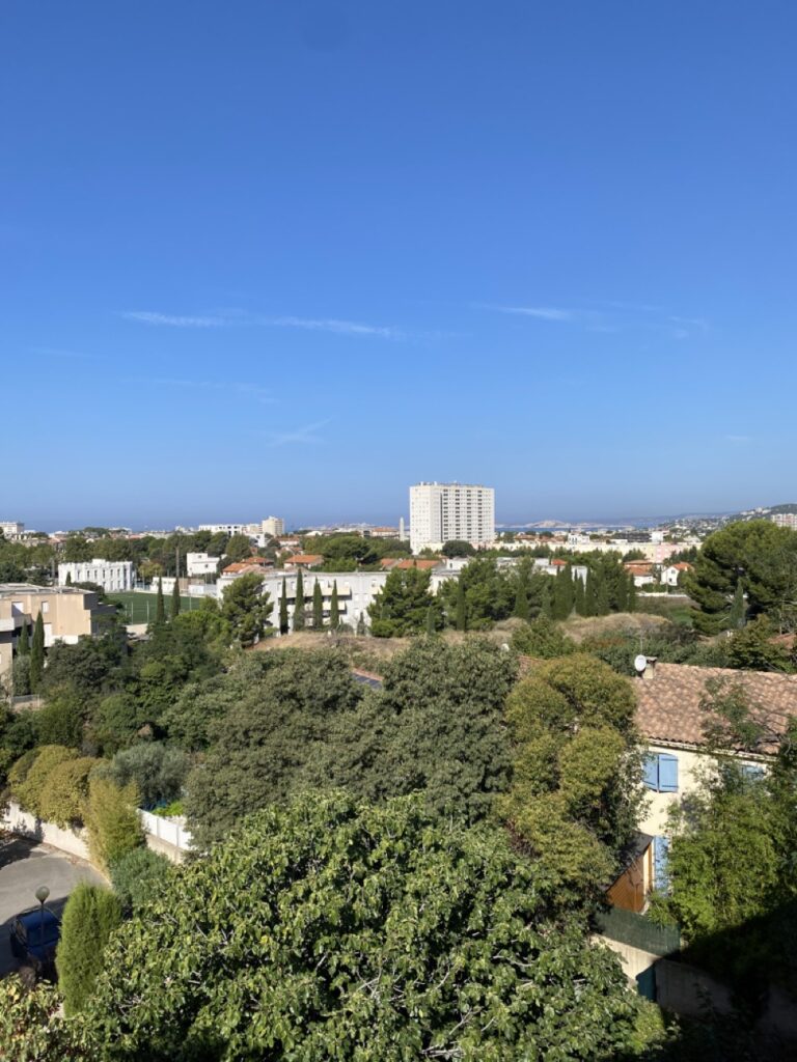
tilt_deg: +0.6
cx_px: 398
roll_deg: +0.6
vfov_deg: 67.3
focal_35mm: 26
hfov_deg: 53.1
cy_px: 531
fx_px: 798
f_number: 1.8
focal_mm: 4.25
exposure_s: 1/3205
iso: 32
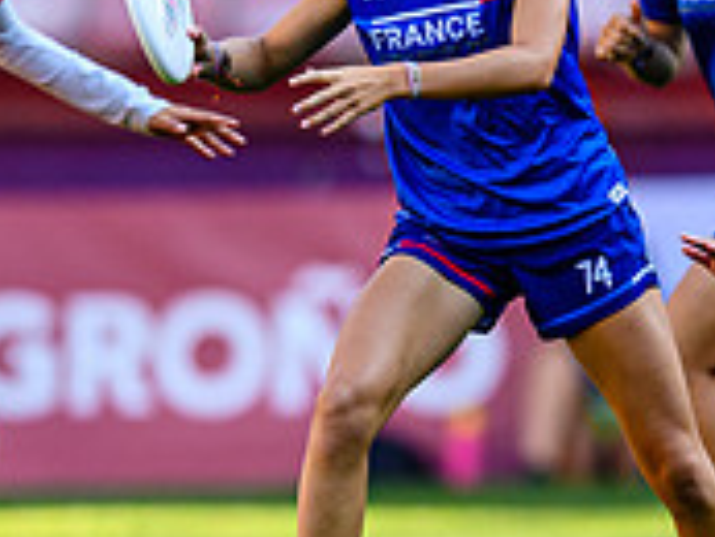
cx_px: 592
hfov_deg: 1.1
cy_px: 253
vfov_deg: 0.8
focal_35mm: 1825
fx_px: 37722
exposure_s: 1/1250
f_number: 3.2
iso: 450
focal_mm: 400
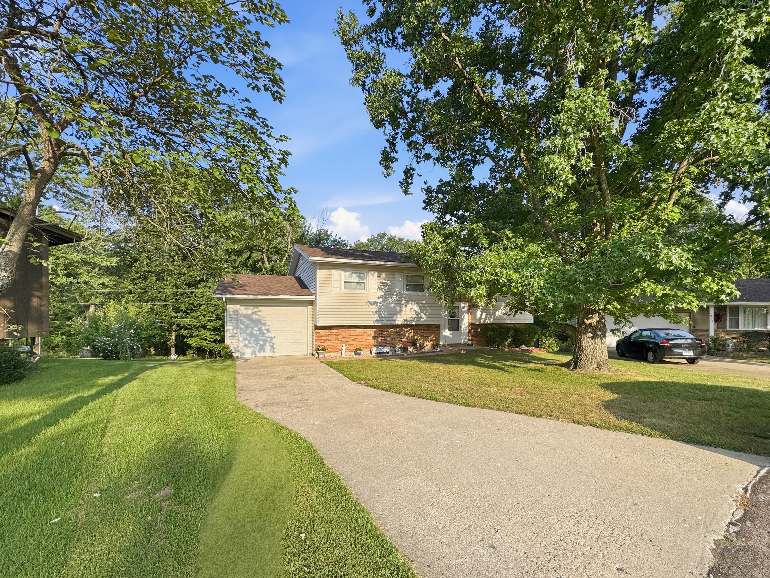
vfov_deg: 85.7
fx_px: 311
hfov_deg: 102.1
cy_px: 289
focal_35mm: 14
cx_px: 385
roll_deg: +0.1
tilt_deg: +4.7
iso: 40
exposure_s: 1/956
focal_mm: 2.2
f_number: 2.2
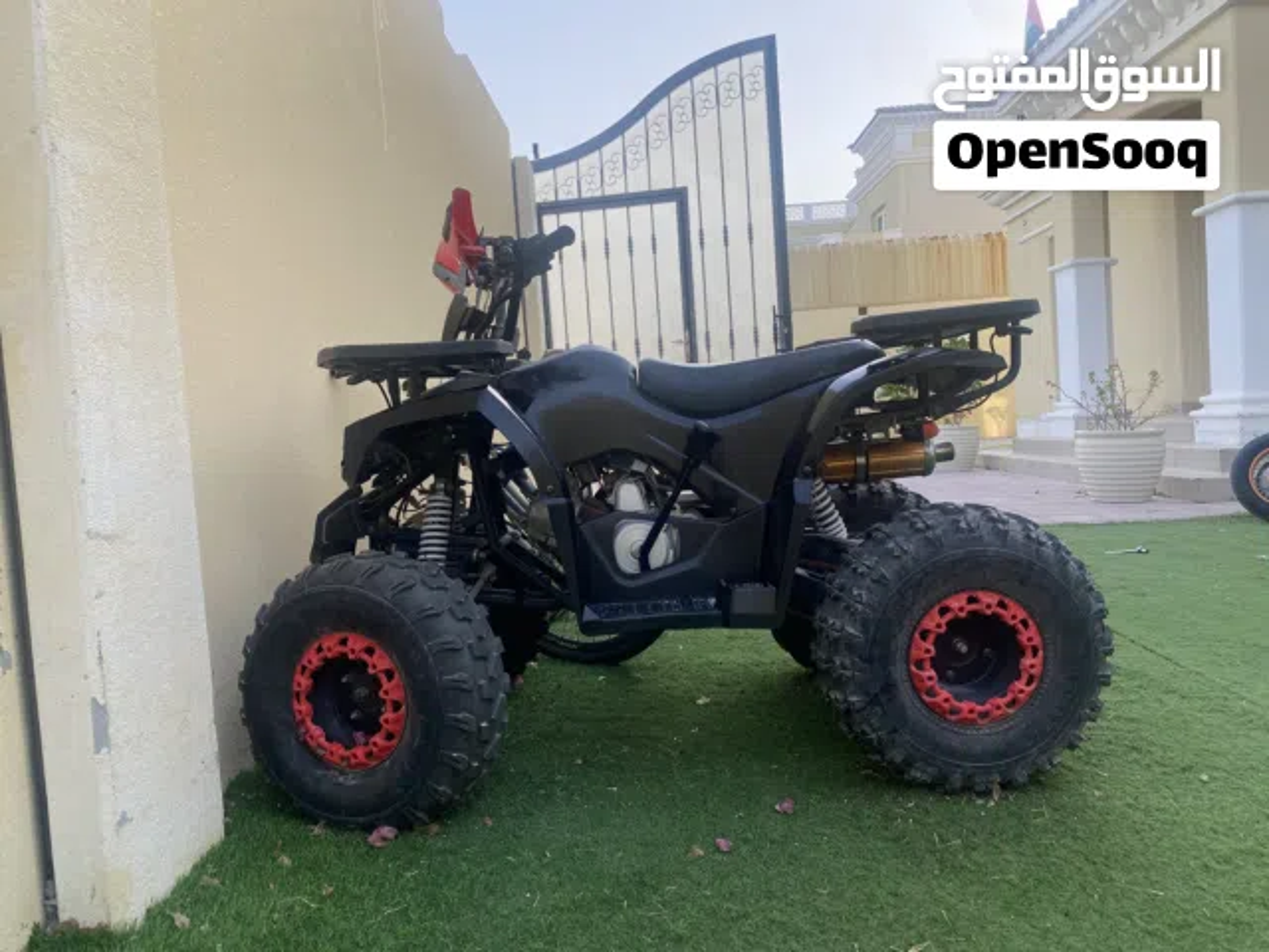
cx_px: 634
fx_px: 953
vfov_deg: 53.1
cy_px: 476
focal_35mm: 26
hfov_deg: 67.3
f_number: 1.8
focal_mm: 4.25
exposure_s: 1/662
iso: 32
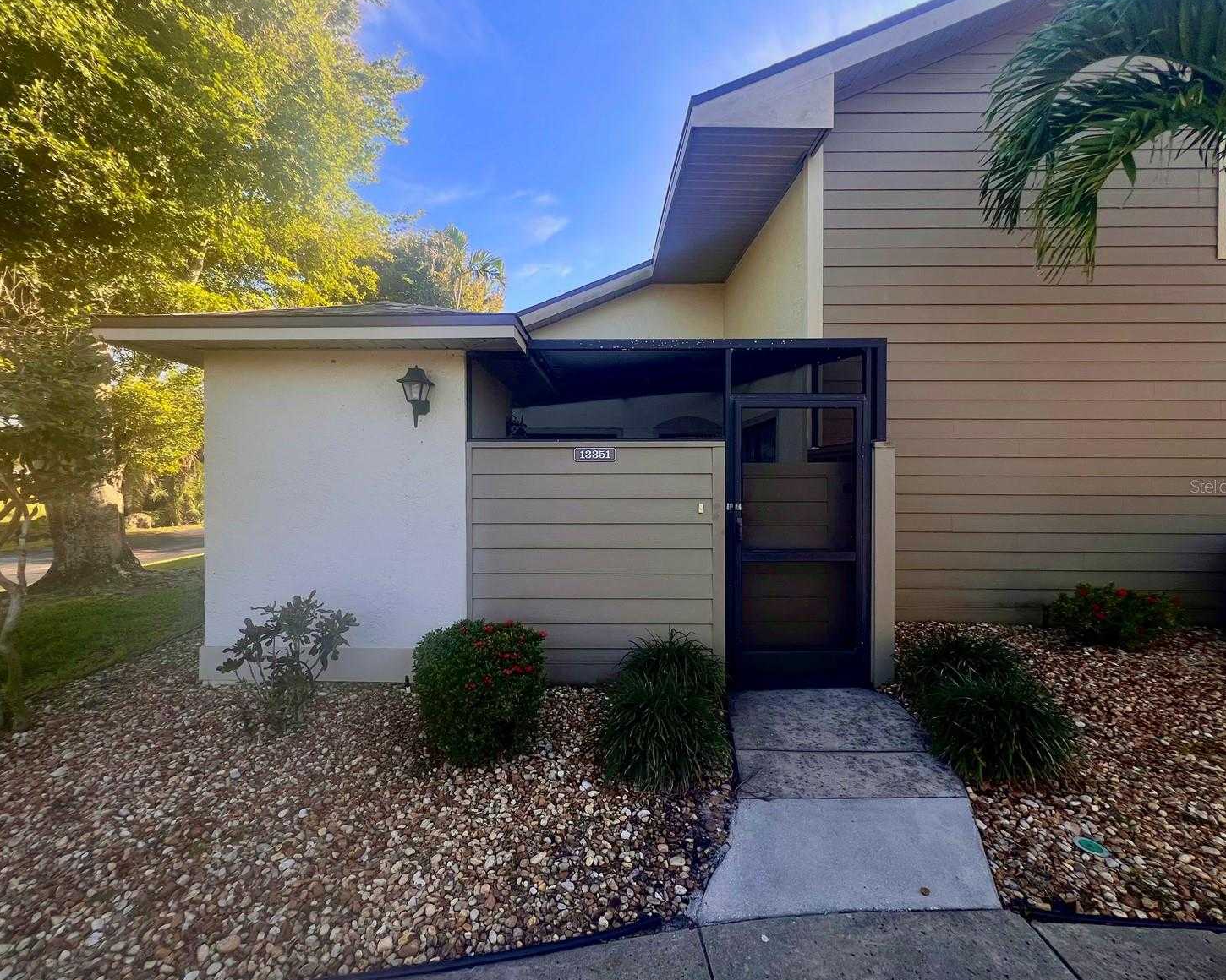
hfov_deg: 100.7
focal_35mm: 14
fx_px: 508
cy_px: 486
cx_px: 594
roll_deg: -0.3
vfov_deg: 88.0
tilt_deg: -0.7
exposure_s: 1/368
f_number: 1.8
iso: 32
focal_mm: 1.57
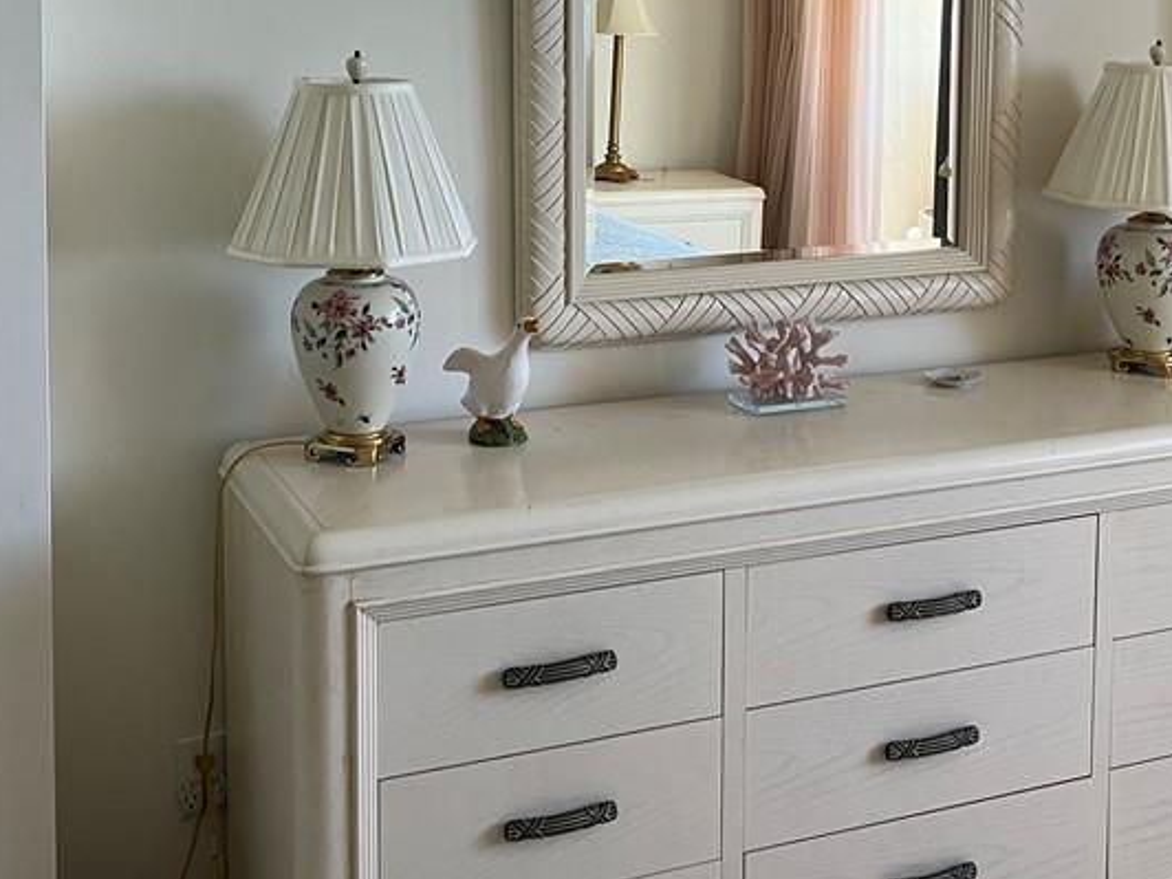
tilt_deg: -4.8
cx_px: 619
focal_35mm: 50
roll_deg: -0.6
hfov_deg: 38.2
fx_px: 1693
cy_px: 121
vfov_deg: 28.2
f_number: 1.6
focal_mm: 5.1
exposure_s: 1/60
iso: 100
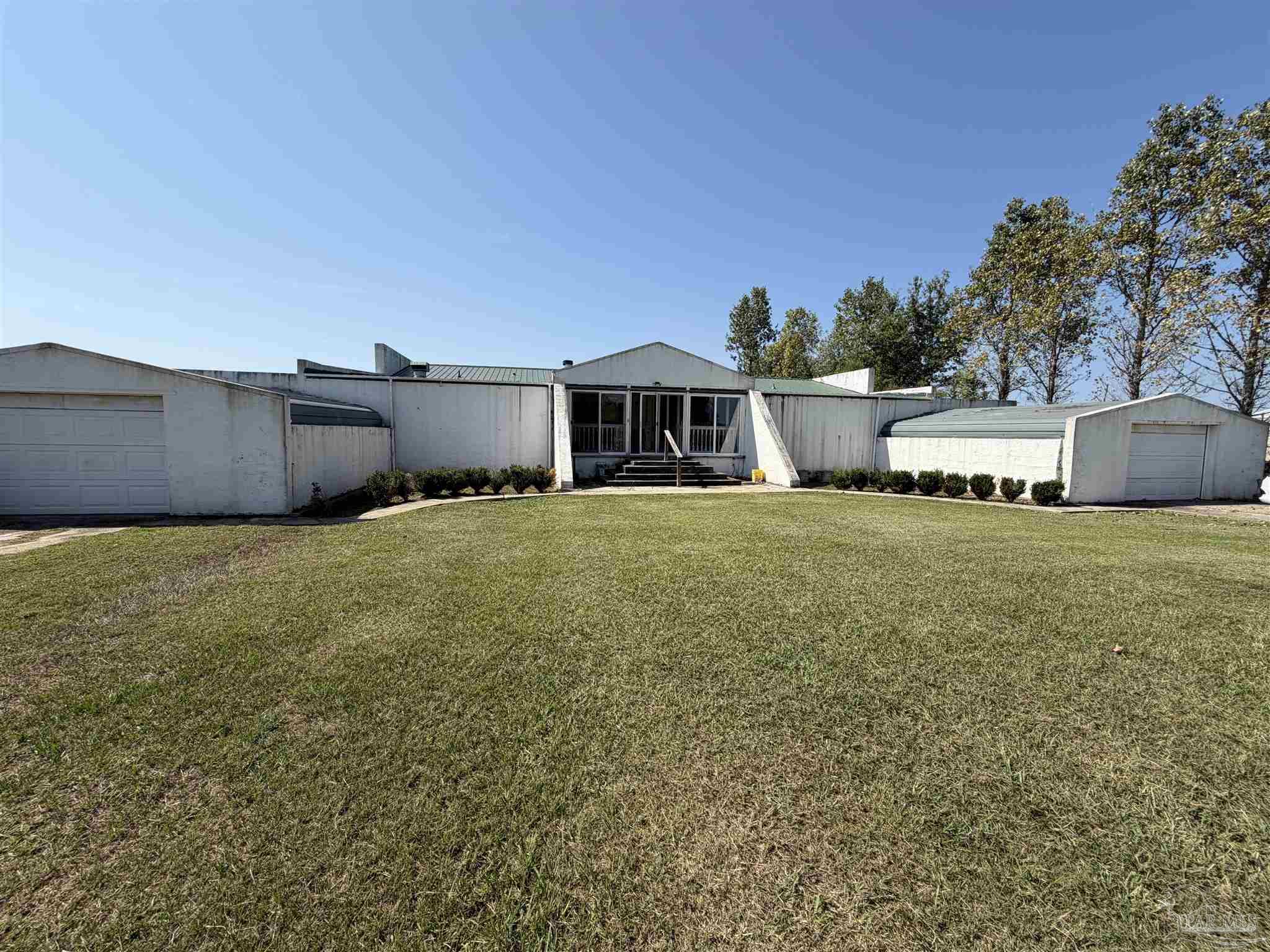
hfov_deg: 102.1
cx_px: 635
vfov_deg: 85.7
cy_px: 476
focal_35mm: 14
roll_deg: -1.5
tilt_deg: -5.3
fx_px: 514
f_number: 2.2
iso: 20
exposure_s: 1/955
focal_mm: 2.22
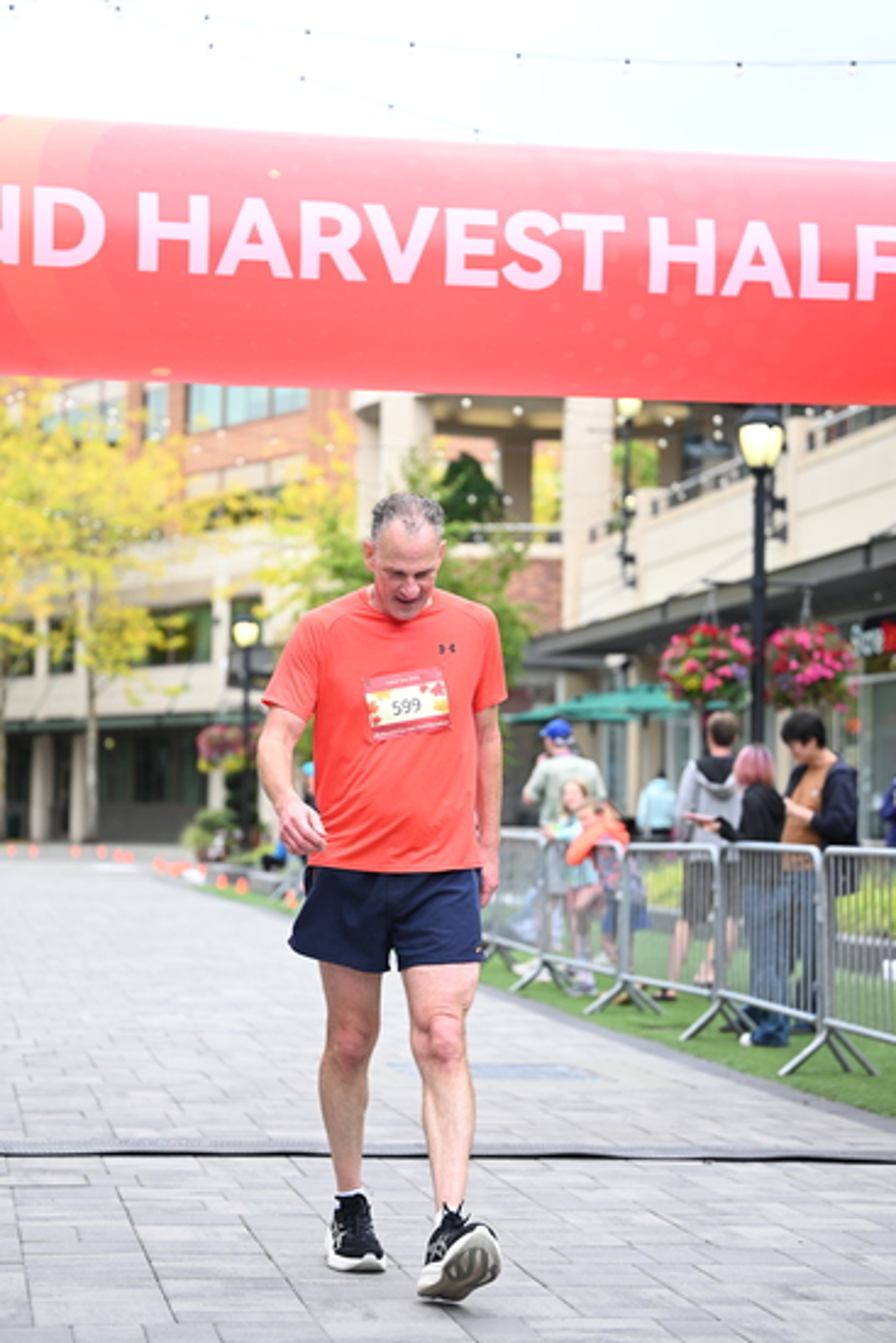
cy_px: 672
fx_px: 2910
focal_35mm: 78
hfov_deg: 17.5
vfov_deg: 26.0
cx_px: 448
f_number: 2.8
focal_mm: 78
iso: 640
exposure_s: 1/1600
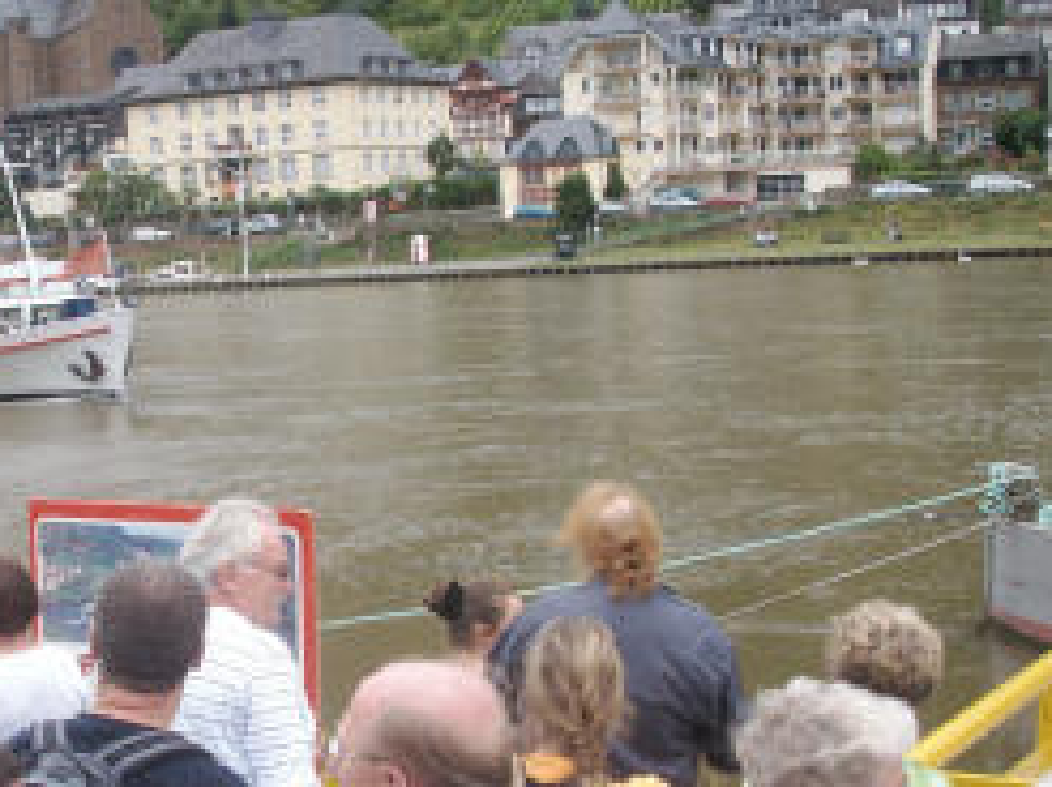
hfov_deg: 29.2
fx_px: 1973
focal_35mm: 65
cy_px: 488
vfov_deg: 22.5
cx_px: 218
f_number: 3.5
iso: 50
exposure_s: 1/200
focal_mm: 7.7
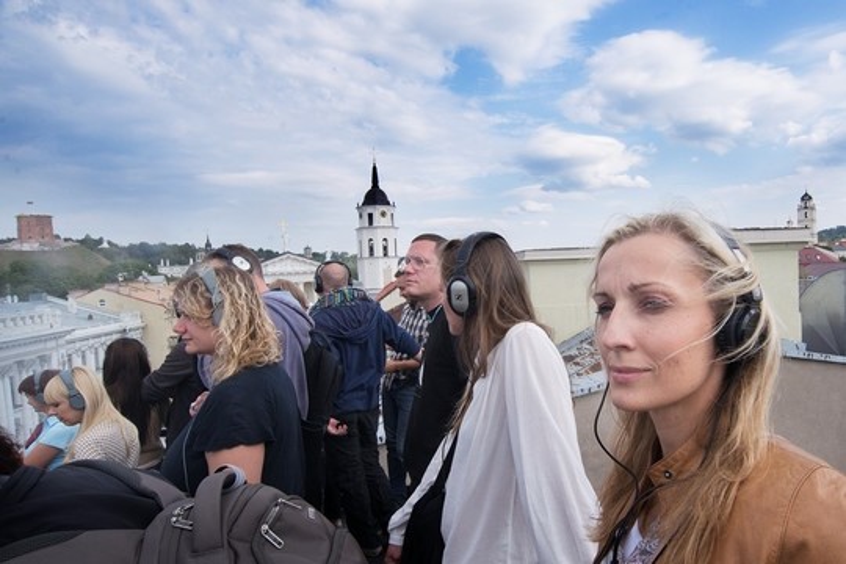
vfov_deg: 67.4
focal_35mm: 18
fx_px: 423
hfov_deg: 90.0
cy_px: 282
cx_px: 423
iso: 500
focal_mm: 18
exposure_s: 1/640
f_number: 13
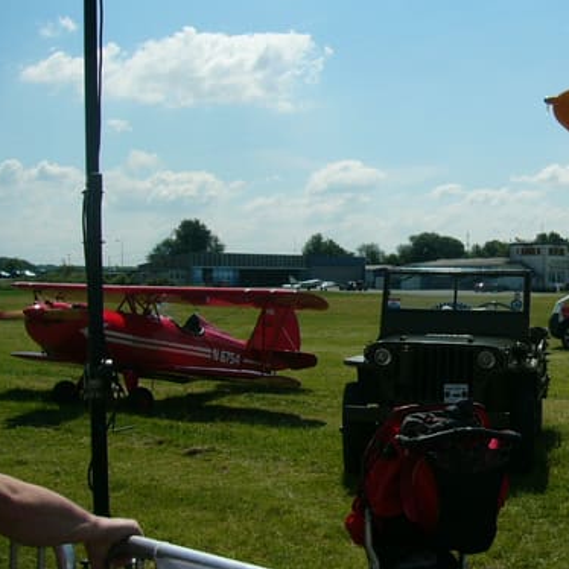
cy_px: 254
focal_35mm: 53
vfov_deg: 32.2
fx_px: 986
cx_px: 473
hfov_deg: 31.2
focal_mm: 5.8
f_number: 8
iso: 50
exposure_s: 1/250
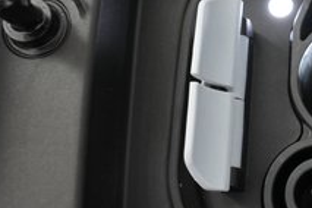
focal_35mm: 72
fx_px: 624
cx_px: 335
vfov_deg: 18.9
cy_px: 66
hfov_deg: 26.1
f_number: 4.5
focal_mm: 24
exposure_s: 1/30
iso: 2500
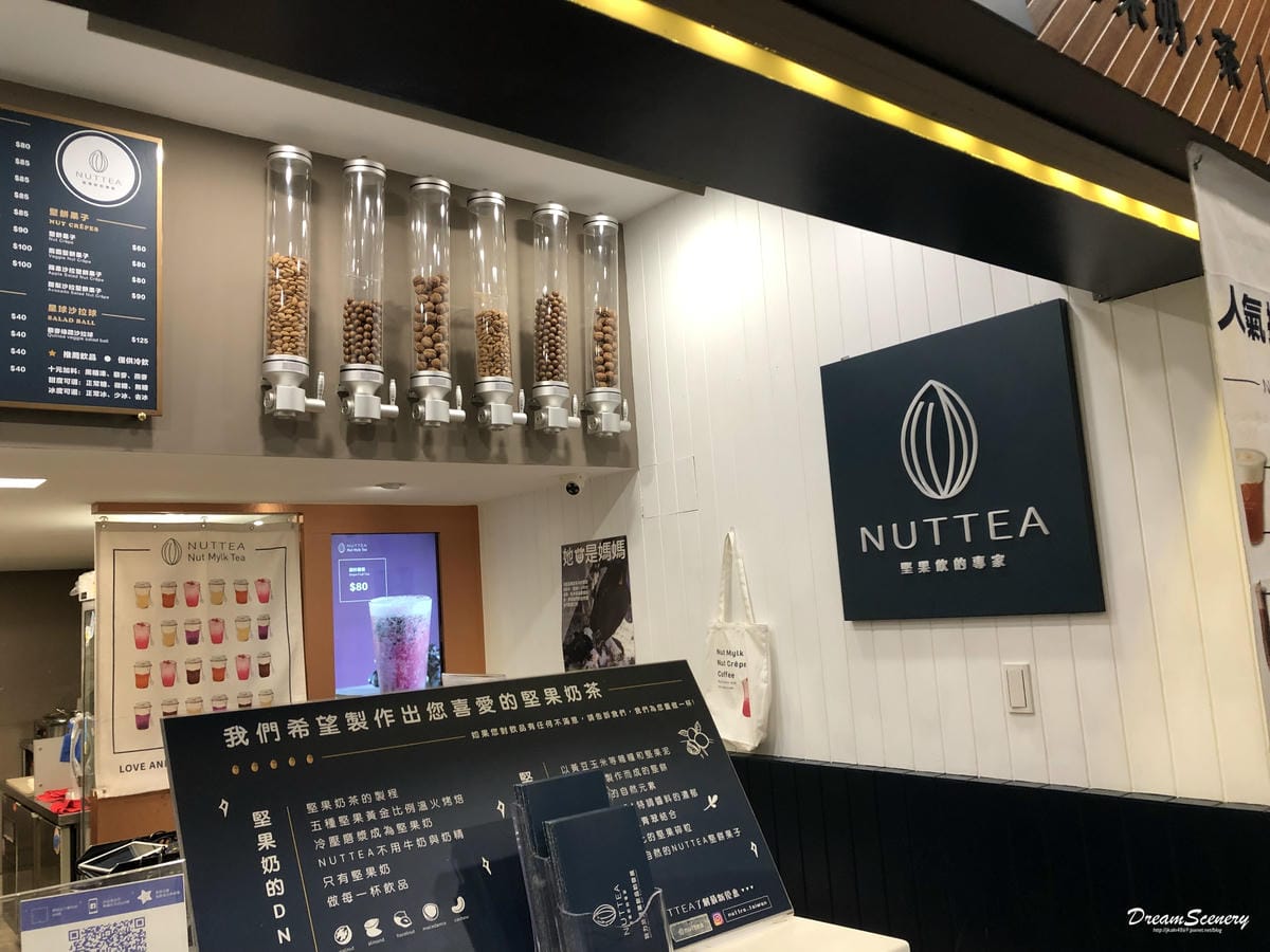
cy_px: 476
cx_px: 635
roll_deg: +3.1
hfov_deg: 63.4
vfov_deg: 49.7
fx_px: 1027
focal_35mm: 28
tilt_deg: +5.0
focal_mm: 3.99
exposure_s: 1/17
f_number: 1.8
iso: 40
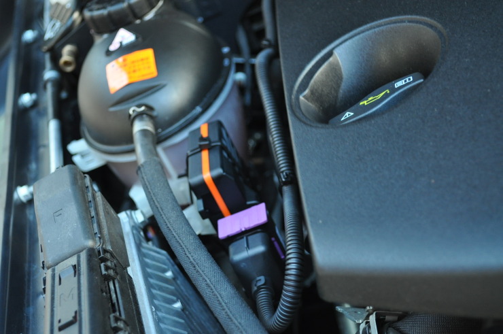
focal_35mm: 57
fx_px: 795
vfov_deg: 23.7
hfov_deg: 35.1
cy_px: 167
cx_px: 252
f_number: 5
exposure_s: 1/40
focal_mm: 38
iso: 800
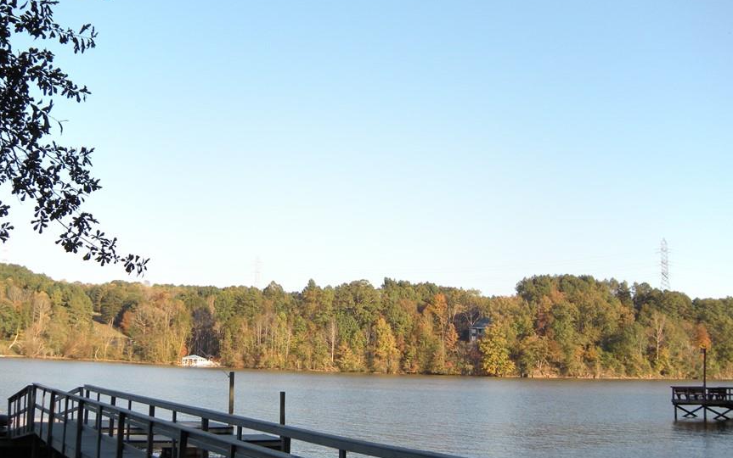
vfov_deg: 29.2
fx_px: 879
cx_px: 366
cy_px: 219
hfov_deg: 45.3
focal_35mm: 44
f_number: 3.8
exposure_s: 1/198
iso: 64
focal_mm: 5.9
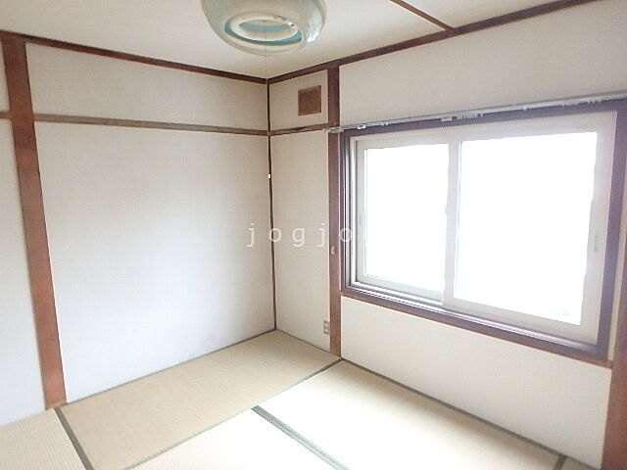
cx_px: 314
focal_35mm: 21
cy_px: 235
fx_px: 380
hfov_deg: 79.0
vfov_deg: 63.4
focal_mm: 3.7
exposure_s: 1/20
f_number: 3.5
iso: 800
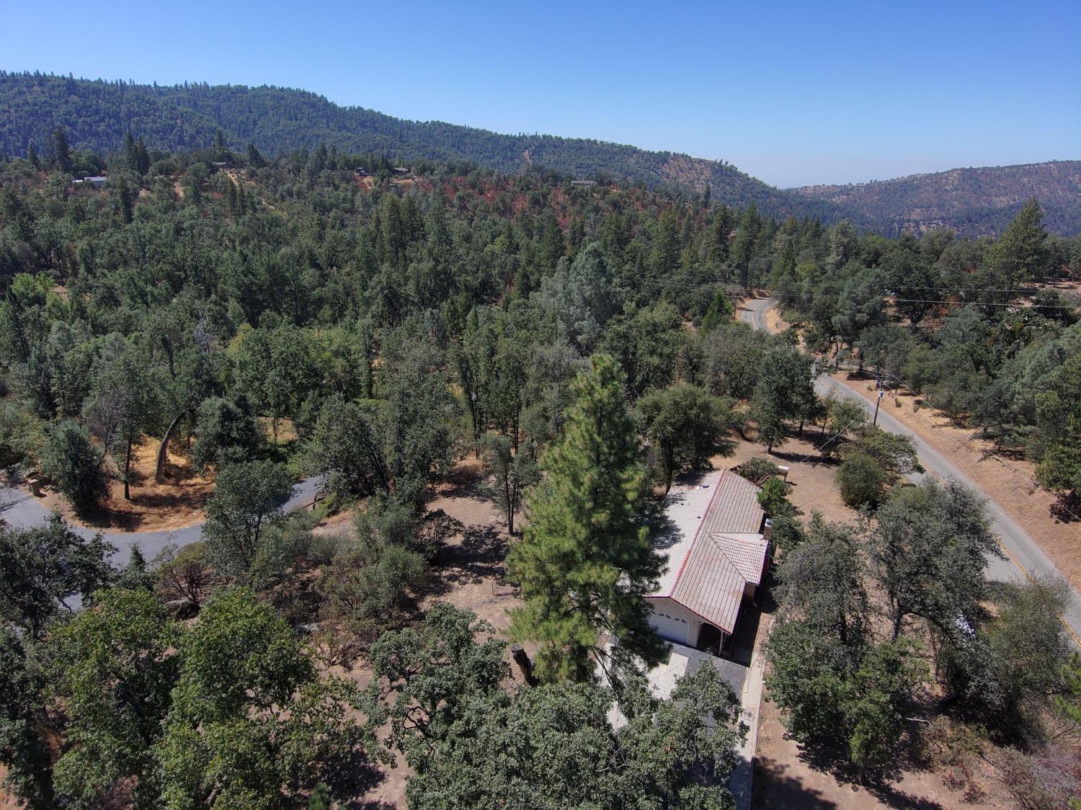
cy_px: 405
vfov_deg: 63.4
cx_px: 540
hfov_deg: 79.0
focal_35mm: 21
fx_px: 656
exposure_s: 1/1082
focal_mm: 3.7
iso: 101
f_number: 2.8
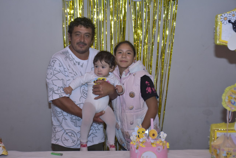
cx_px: 118
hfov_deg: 31.9
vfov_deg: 21.6
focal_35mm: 63
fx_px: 413
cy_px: 79
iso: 800
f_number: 5.6
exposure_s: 1/160
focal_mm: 42
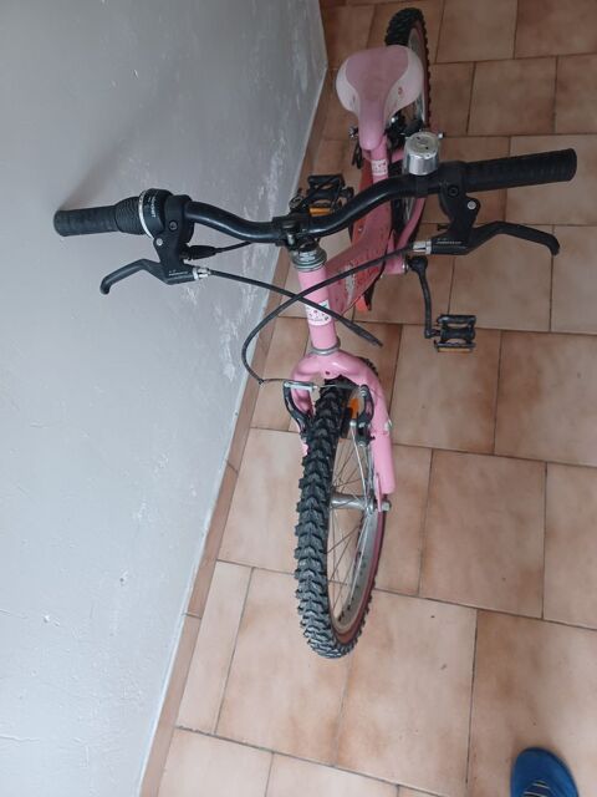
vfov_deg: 69.4
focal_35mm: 25
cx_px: 298
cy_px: 398
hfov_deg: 54.9
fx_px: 575
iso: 320
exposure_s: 1/50
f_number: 1.8
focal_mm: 4.6
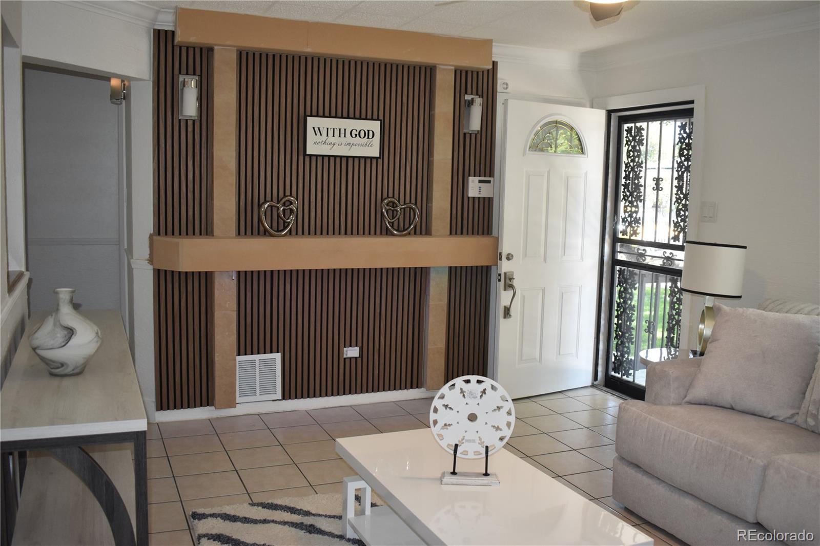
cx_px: 410
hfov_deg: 57.2
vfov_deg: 40.0
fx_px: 751
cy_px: 273
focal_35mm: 33
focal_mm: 22
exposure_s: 1/200
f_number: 5
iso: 800
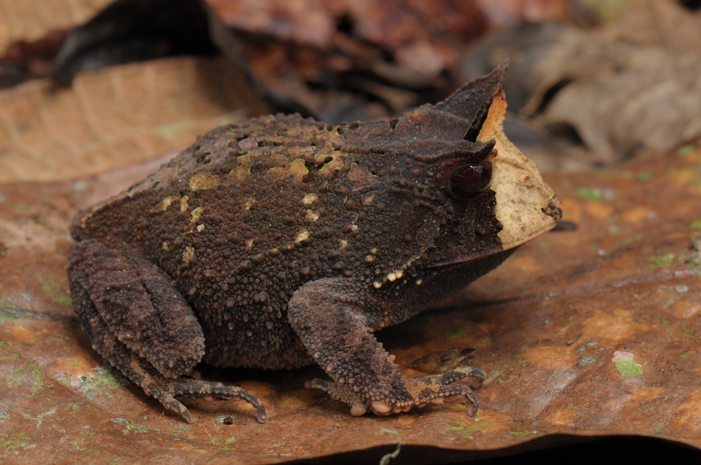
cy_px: 232
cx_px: 350
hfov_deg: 13.1
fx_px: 3063
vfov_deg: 8.7
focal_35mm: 158
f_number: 16
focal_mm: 105
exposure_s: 1/125
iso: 400
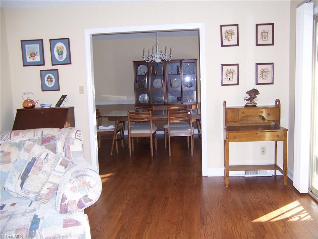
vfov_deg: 42.9
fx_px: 303
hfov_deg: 55.4
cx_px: 159
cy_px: 120
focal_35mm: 33
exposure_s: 1/60
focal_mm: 5.5
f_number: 2.8
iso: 140
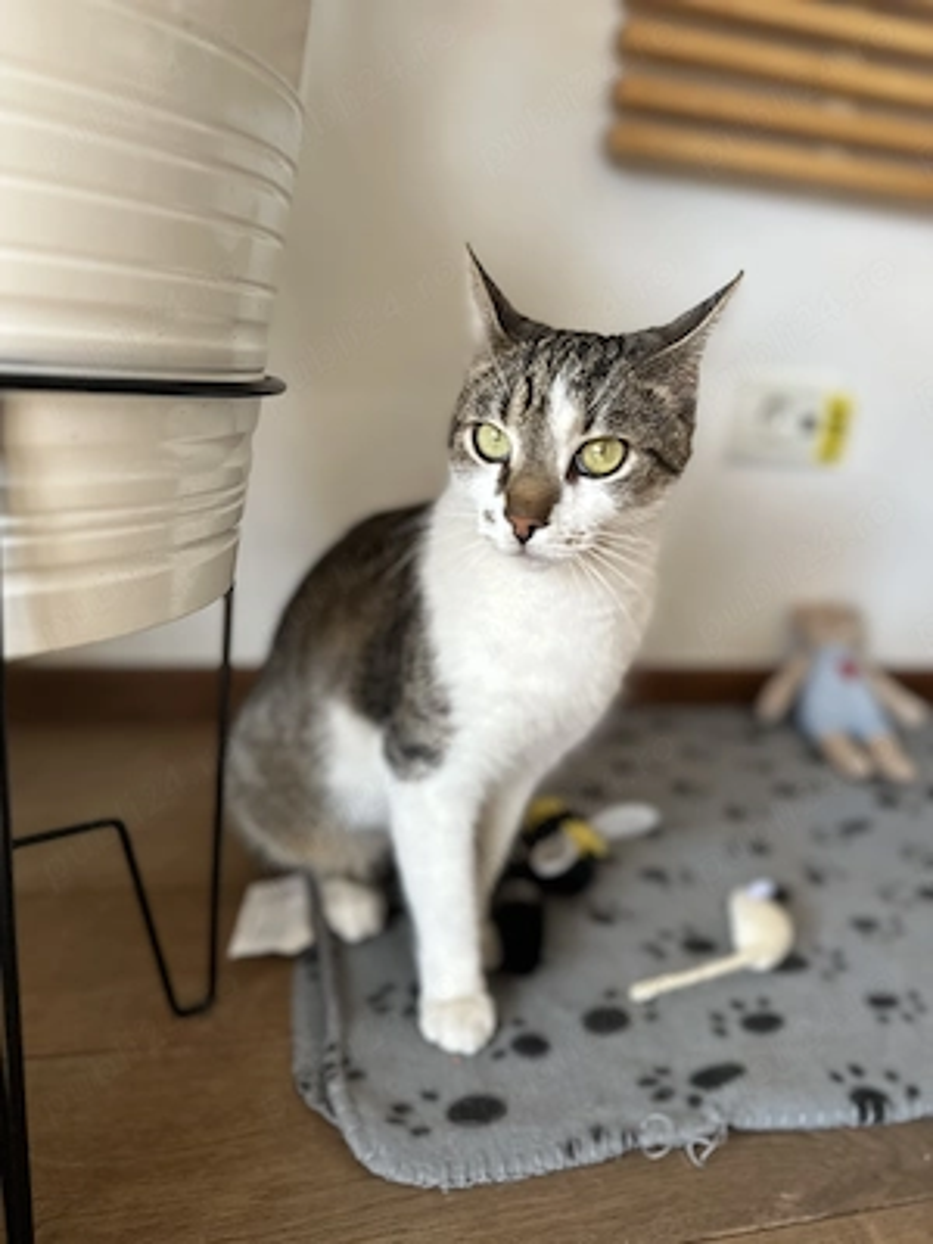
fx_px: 862
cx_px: 466
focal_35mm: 24
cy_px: 622
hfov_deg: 56.8
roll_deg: -3.4
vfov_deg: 71.6
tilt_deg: -16.9
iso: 125
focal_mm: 6.86
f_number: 1.78
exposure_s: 1/121
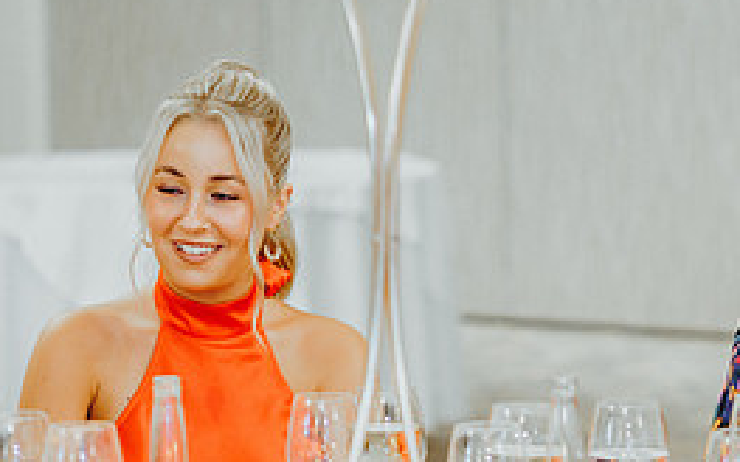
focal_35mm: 212
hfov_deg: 9.8
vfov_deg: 6.2
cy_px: 517
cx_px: 723
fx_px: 4273
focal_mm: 85
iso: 2000
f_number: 2.8
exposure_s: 1/125
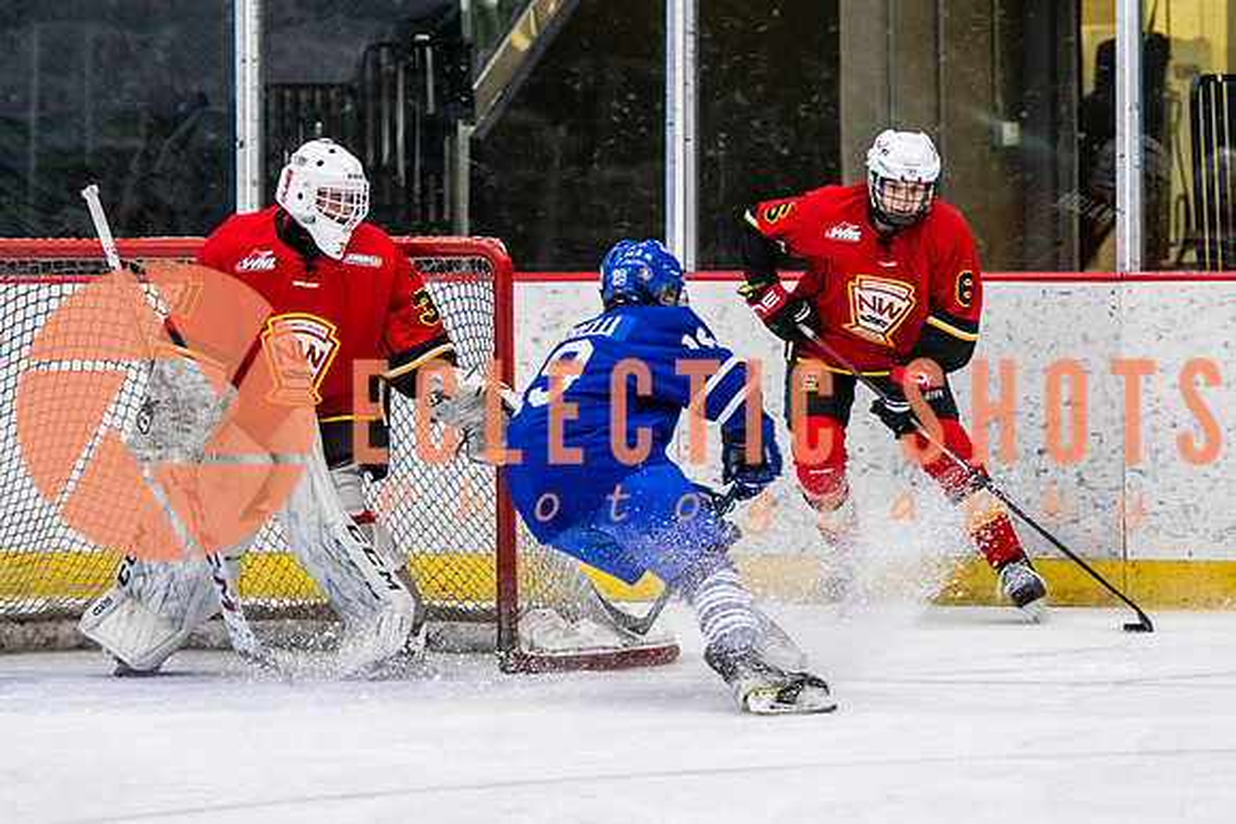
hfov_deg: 7.0
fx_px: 10074
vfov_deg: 4.7
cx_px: 870
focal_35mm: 293
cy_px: 267
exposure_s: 1/640
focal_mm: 135
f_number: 2.8
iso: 2500
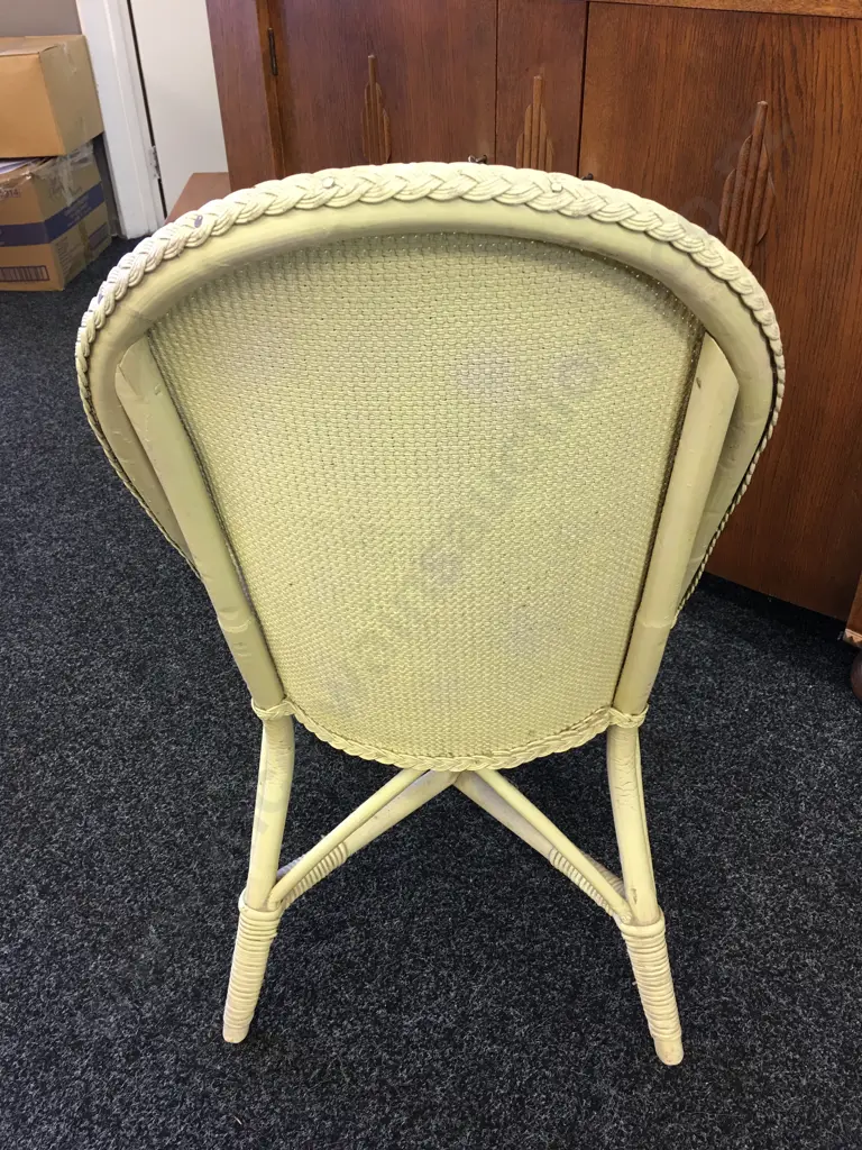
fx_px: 963
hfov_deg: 48.2
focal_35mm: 29
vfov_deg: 61.7
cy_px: 575
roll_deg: +0.7
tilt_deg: -33.9
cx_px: 431
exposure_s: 1/17
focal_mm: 4.15
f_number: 2.2
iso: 64
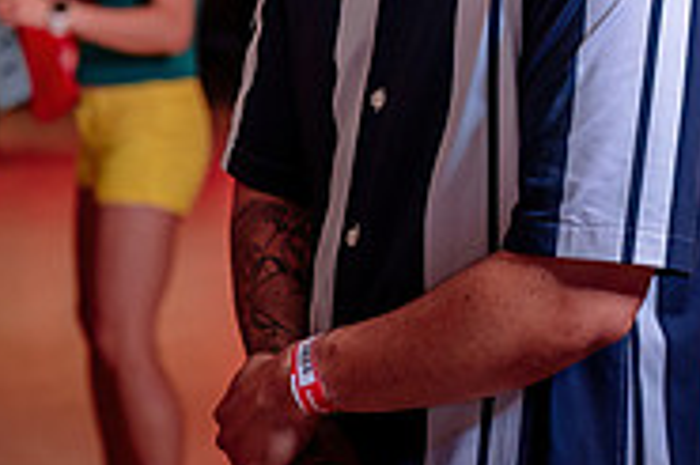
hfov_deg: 11.3
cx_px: 509
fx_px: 3536
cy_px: 38
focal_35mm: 182
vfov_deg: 7.5
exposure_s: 1/100
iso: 400
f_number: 3.2
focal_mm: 52
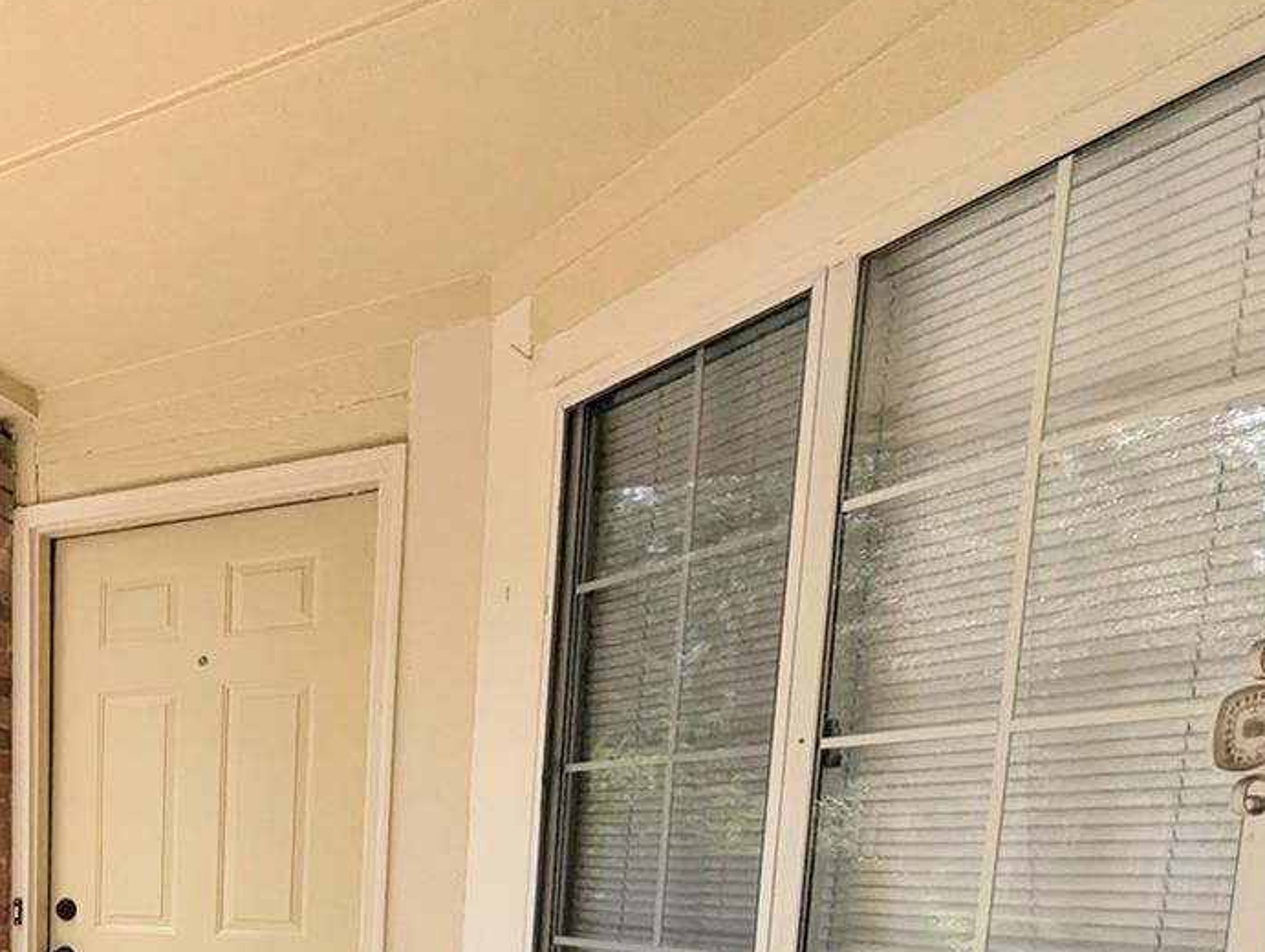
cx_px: 20
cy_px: 987
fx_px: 1098
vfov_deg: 40.1
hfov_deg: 49.6
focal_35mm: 30
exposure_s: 1/1042
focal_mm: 1.95
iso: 48
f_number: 2.2
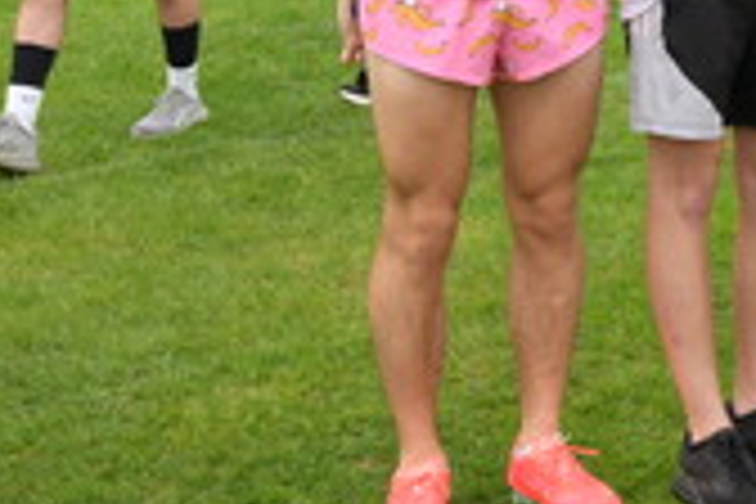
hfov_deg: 19.4
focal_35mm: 98
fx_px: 2058
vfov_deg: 13.6
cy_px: -92
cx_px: 940
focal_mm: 30
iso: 1250
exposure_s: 1/1250
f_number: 4
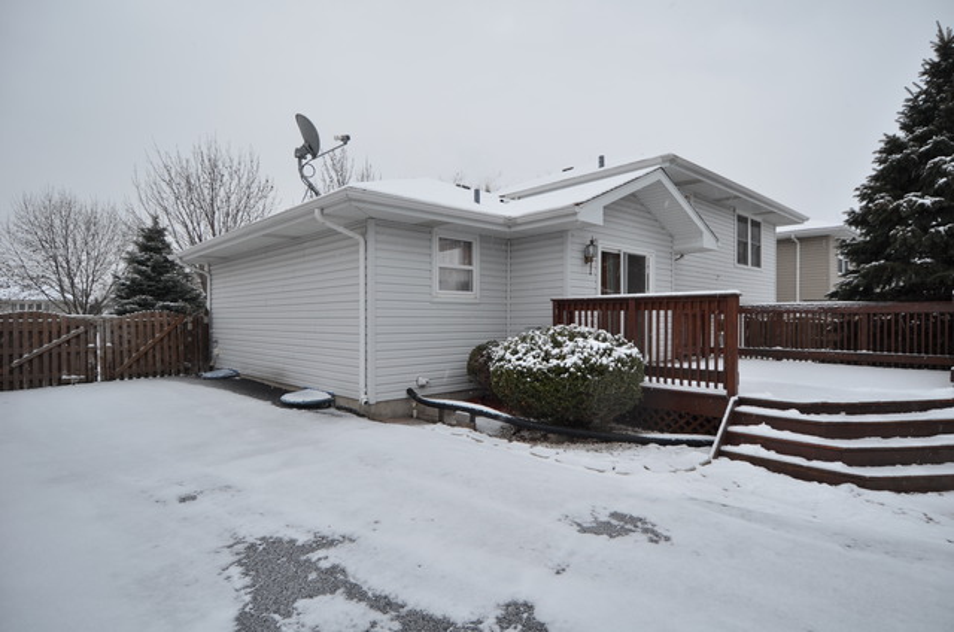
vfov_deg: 67.2
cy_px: 316
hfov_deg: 90.1
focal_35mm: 18
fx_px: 476
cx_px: 477
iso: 100
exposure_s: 1/60
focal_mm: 12
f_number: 4
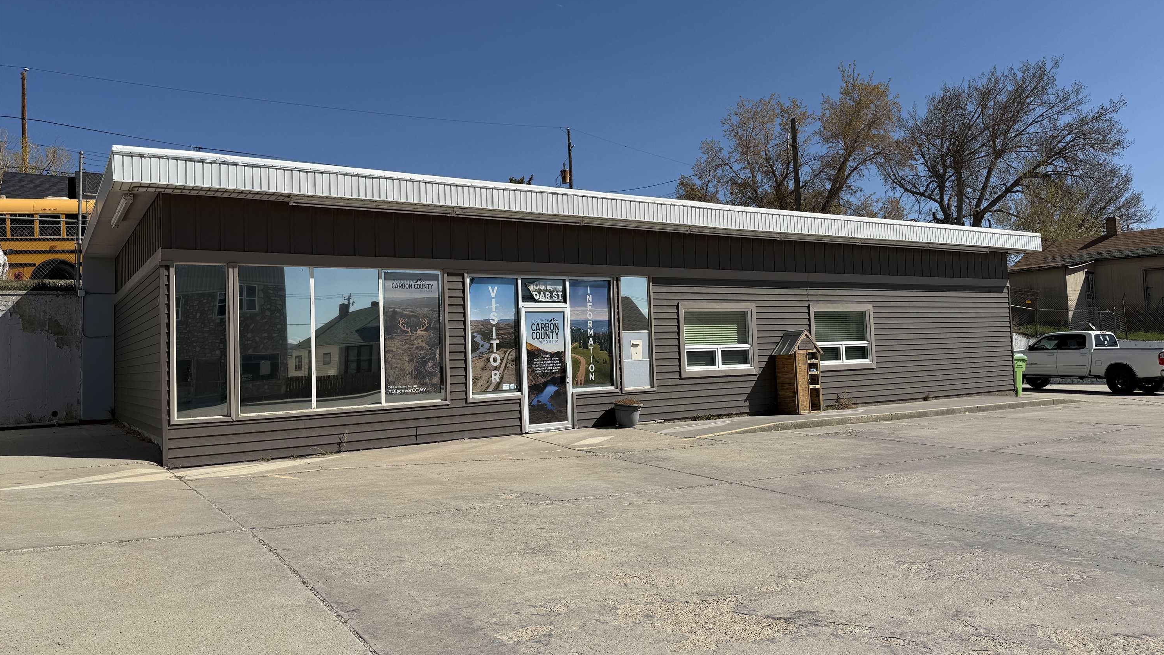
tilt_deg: +4.1
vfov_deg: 42.9
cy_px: 311
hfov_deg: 69.8
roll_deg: +2.6
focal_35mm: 27
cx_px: 600
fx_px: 833
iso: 80
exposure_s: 1/7353
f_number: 1.78
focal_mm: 6.76
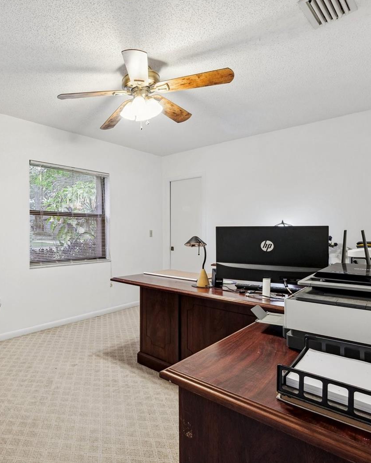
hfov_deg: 63.2
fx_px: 274
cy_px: 231
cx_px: 82
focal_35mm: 20
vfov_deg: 80.4
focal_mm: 14
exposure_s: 1/3.33
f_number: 8
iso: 400
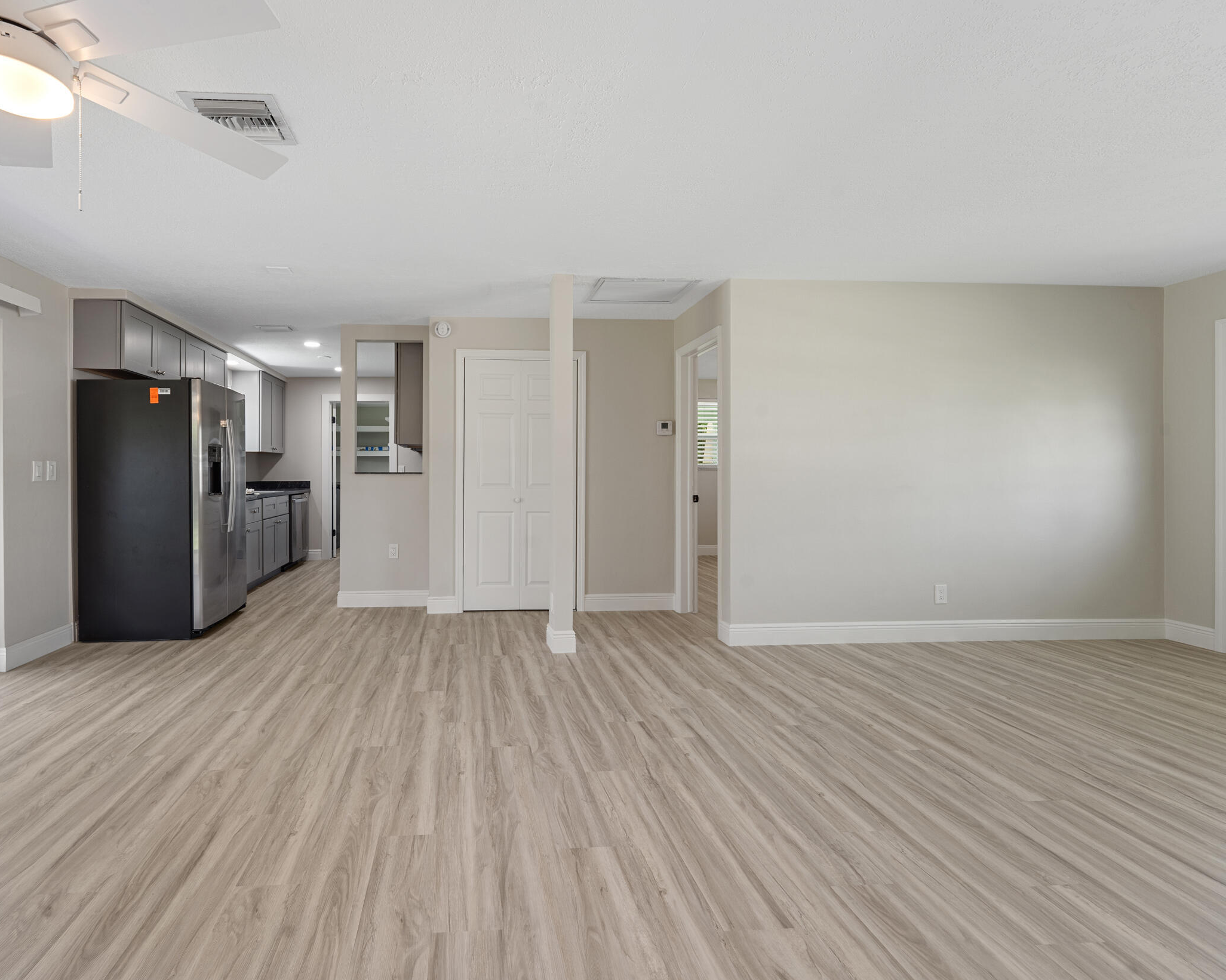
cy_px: 487
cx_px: 501
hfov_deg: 92.1
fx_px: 581
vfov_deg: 80.4
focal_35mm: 16
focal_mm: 14
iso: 250
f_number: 9
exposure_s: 1/5
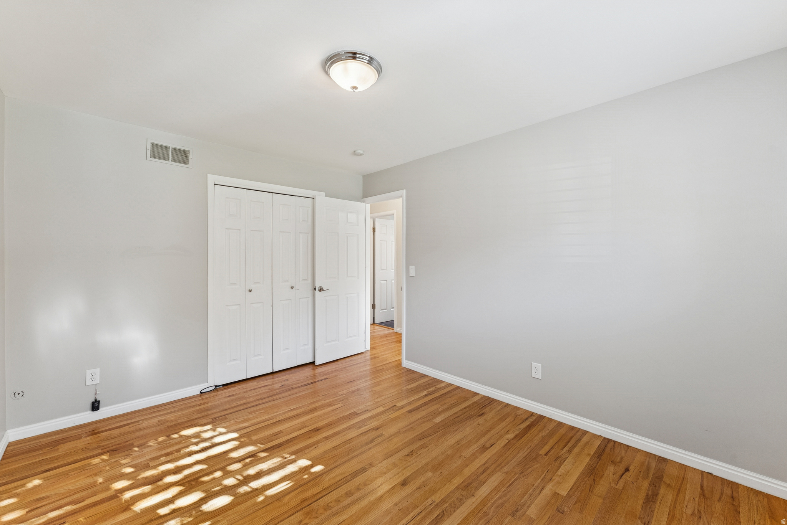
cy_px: 262
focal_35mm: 14
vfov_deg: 81.3
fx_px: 306
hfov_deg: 104.2
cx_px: 394
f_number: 8
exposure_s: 1/20
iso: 640
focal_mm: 14
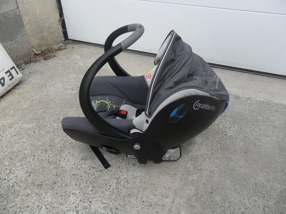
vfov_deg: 51.4
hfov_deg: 65.3
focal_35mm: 27
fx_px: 223
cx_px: 143
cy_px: 107
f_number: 3.5
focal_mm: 4.9
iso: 100
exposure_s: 1/180
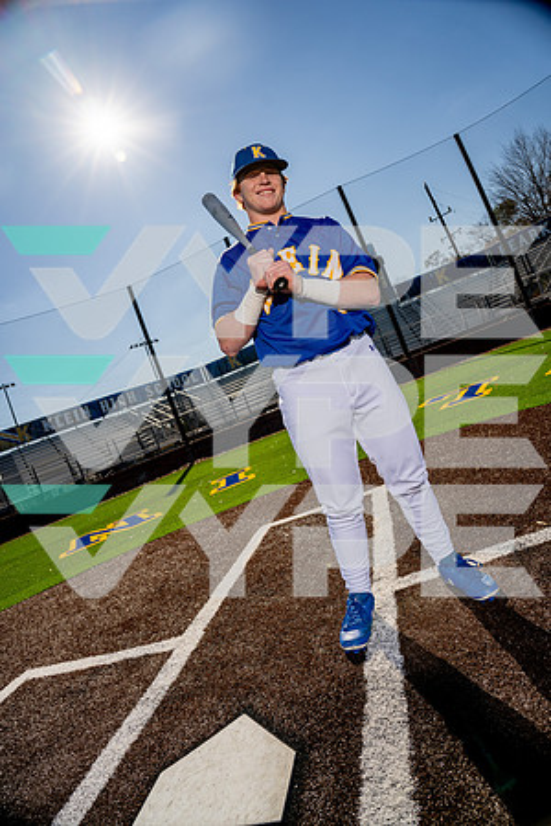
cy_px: 413
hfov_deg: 61.9
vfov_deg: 84.0
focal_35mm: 20
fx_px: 459
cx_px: 276
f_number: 5.6
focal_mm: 20
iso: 100
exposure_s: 1/2000
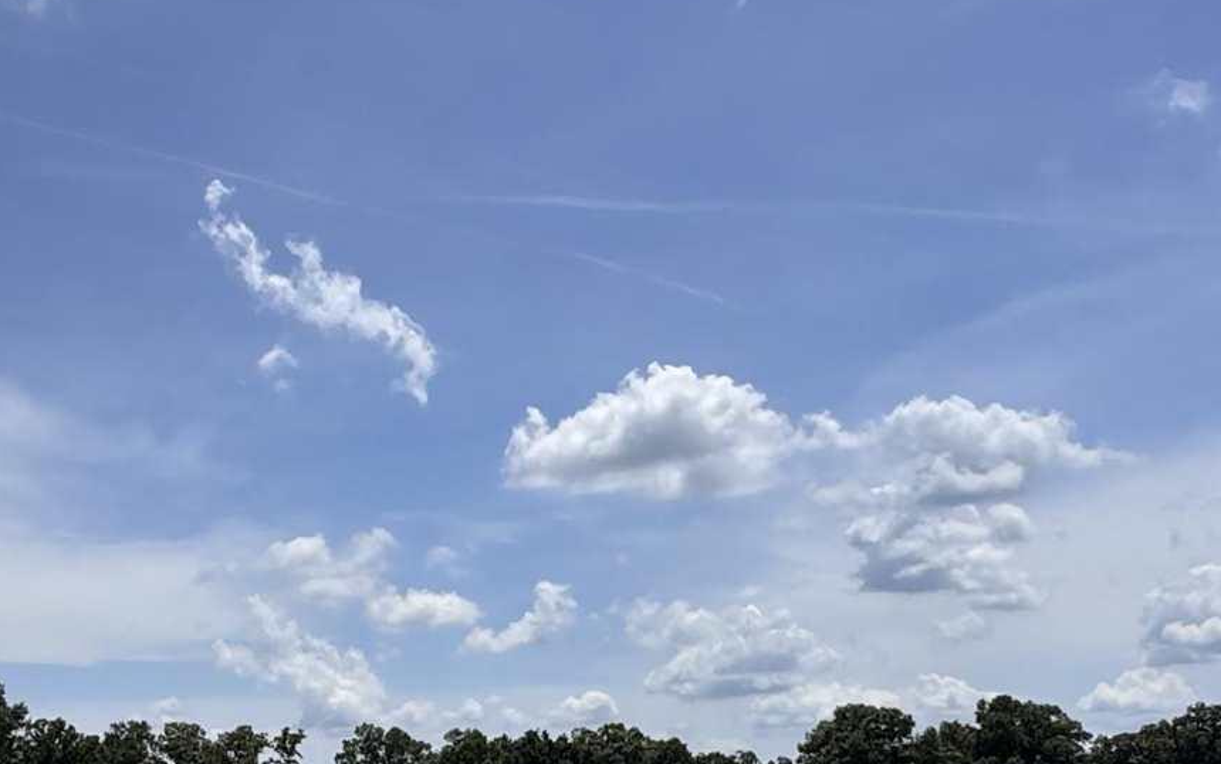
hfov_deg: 36.4
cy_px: 616
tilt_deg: +6.6
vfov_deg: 24.0
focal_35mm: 53
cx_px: 177
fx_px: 1764
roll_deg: +1.7
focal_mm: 2.22
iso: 40
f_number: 2.2
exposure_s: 1/3906
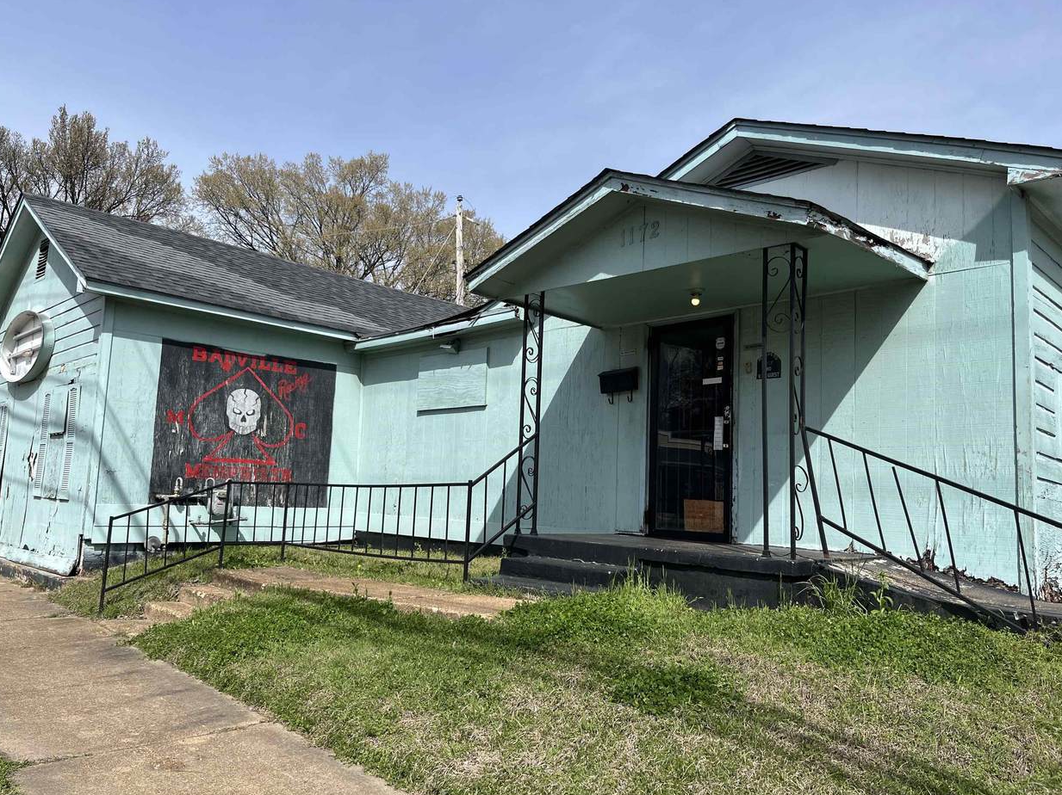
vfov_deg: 51.3
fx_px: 828
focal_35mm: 27
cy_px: 404
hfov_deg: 65.3
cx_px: 516
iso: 50
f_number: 1.6
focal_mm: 5.1
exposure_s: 1/3745
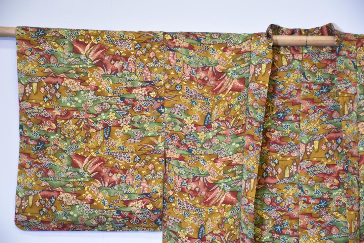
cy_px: 122
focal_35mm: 112
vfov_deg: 12.2
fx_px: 1138
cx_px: 182
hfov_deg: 18.2
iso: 400
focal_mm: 75
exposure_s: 1/15
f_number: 5
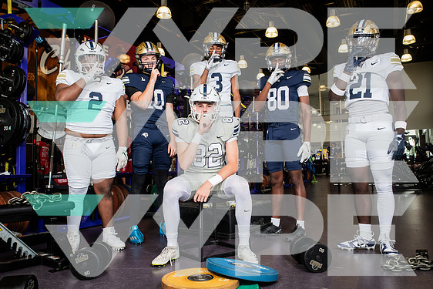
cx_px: 223
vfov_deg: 40.0
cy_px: 142
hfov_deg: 57.2
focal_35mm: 33
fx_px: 397
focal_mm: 32
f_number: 5.6
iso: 500
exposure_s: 1/250
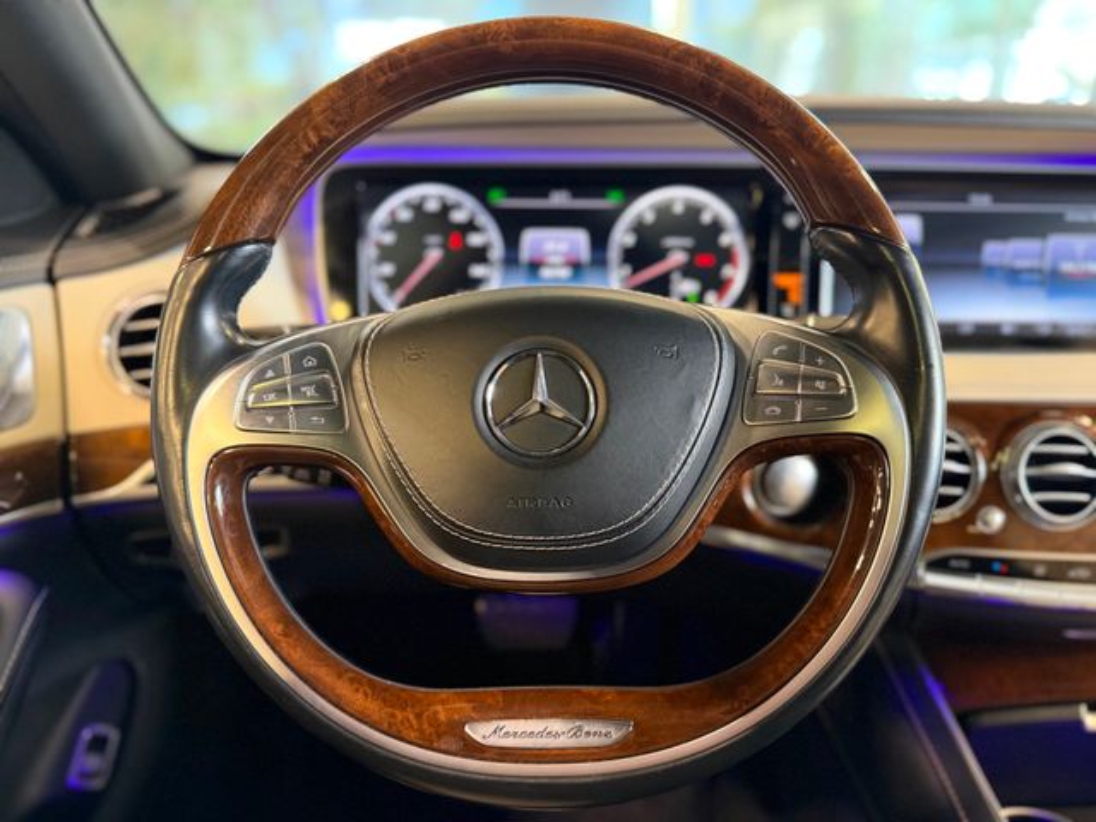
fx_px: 760
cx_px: 548
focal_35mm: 24
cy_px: 411
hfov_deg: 71.6
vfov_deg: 56.8
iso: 500
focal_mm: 6.76
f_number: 1.78
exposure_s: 1/60
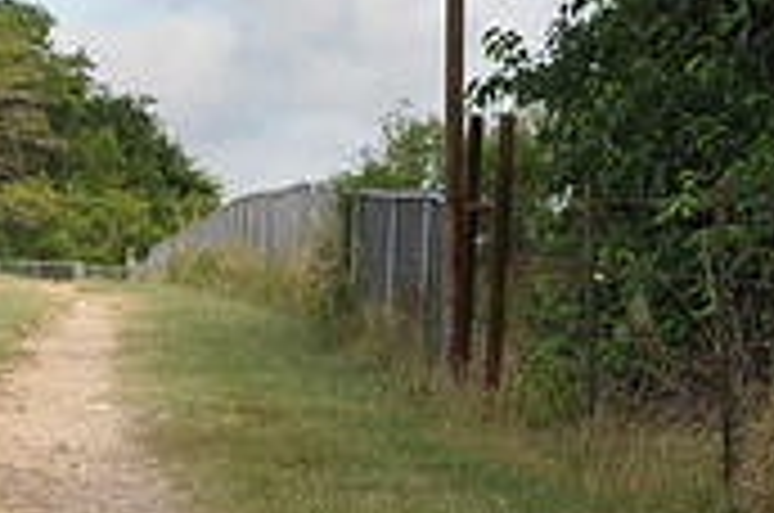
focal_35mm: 228
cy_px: 34
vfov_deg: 6.0
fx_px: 4886
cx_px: -158
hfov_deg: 8.9
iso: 200
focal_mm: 45
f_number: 10
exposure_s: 1/100
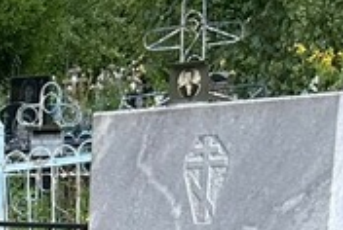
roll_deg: +2.1
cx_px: -357
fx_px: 1498
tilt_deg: -20.4
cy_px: 745
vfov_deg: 7.5
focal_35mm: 157
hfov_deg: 11.6
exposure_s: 1/450
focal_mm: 5.7
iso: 50
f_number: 1.5
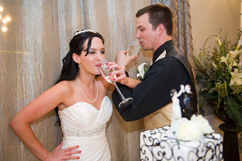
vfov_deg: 41.1
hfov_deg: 58.7
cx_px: 121
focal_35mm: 32
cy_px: 80
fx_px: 215
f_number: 2.8
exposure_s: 1/60
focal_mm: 32
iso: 1250
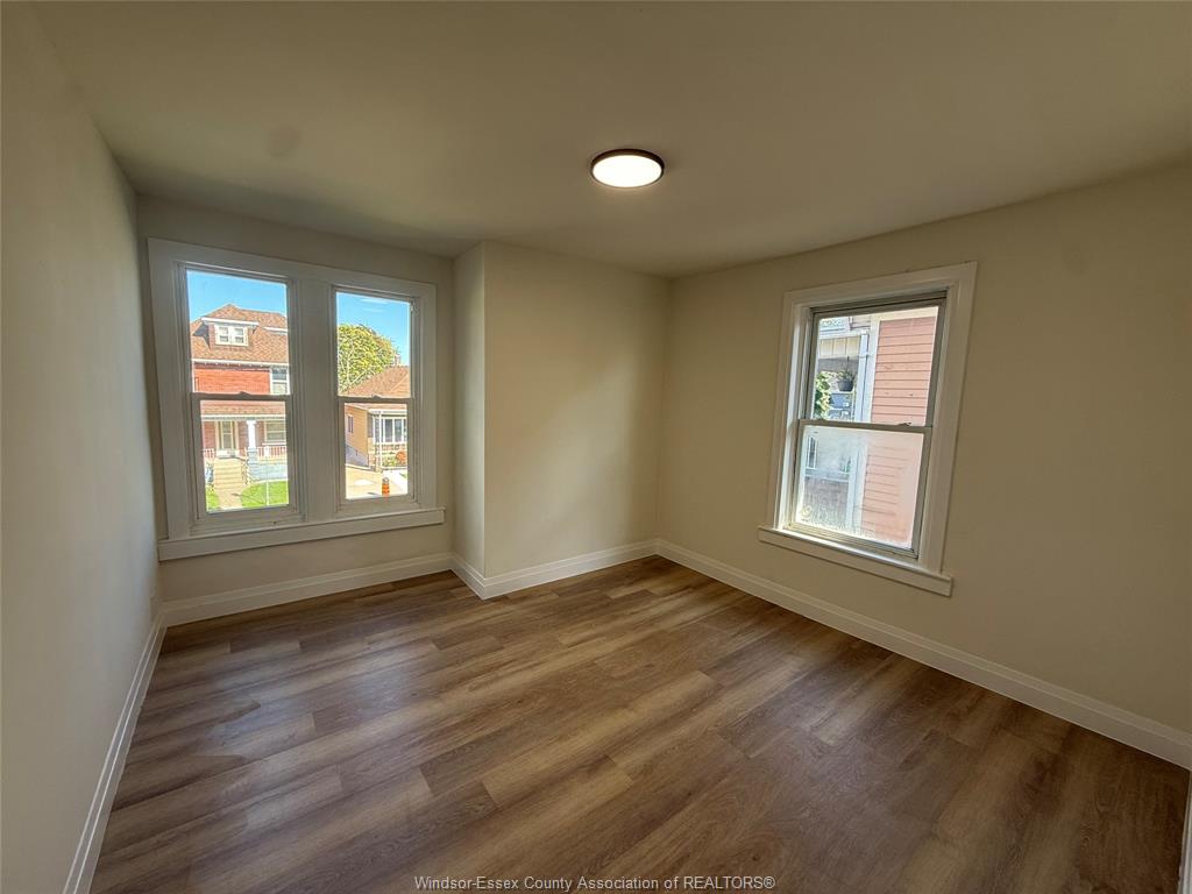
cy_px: 447
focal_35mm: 14
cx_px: 596
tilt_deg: -6.6
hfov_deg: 102.1
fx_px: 482
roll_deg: -2.2
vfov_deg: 85.7
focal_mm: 2.22
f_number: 2.2
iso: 50
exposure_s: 1/107
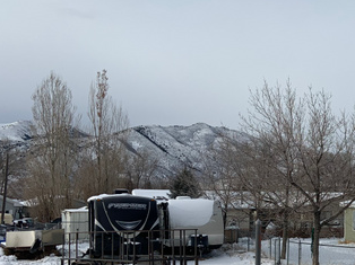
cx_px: 338
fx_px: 543
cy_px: 212
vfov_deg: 27.0
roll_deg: -0.8
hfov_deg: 33.7
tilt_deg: -0.9
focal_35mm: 53
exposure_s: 1/3521
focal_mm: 4.25
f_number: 1.8
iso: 25
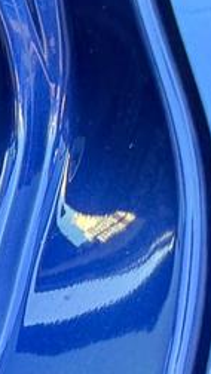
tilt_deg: -25.8
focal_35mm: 133
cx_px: -670
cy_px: 101
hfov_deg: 6.8
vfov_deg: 16.1
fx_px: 1321
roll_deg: -3.2
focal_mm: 6.76
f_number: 1.78
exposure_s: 1/81
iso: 200
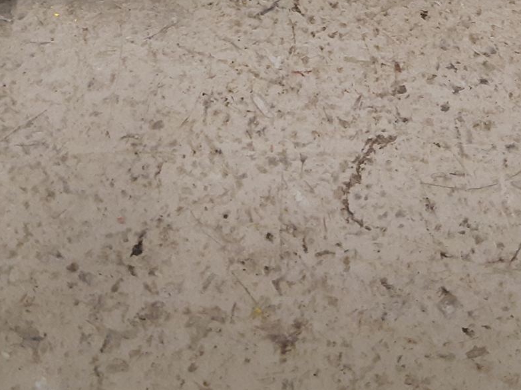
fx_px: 1023
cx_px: 296
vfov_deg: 19.9
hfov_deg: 28.5
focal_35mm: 68
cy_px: -113
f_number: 1.7
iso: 250
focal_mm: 3.93
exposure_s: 1/50
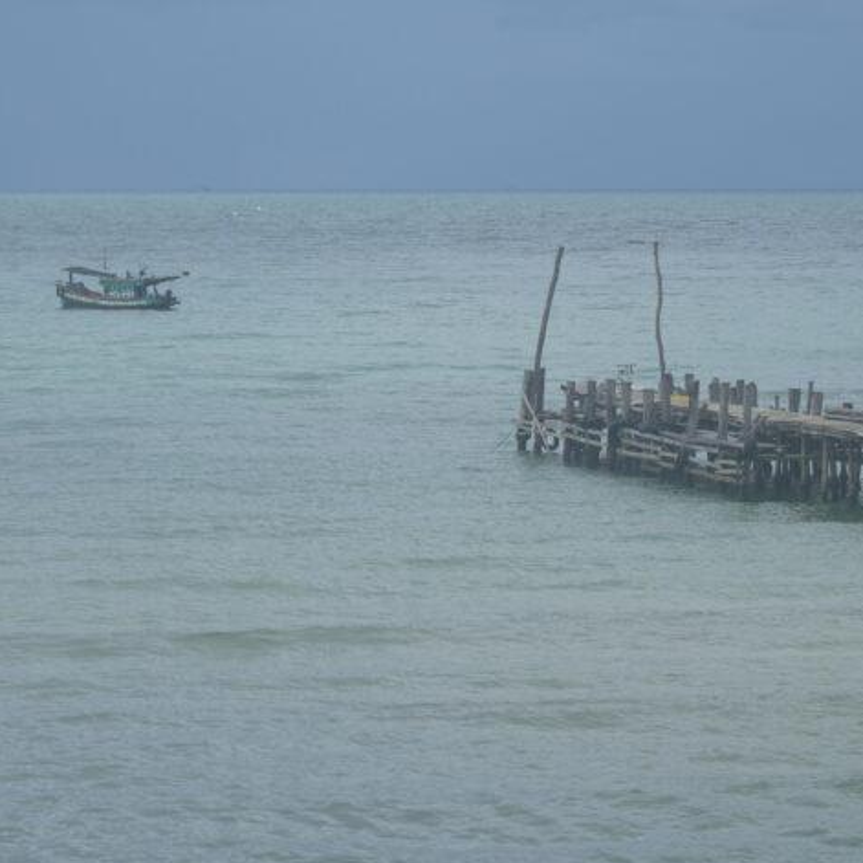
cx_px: 114
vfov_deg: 9.0
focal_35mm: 194
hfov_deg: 9.0
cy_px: 287
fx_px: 5472
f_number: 9
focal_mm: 105
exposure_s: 1/250
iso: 100
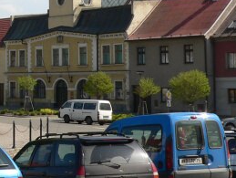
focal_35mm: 111
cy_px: 2
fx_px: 758
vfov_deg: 13.2
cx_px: -58
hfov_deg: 16.8
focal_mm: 6
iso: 80
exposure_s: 1/500
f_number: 4.6
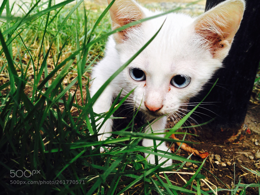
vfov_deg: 40.7
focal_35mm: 35
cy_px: 98
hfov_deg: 52.6
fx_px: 263
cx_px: 130
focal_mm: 4.28
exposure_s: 1/60
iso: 50
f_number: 2.4
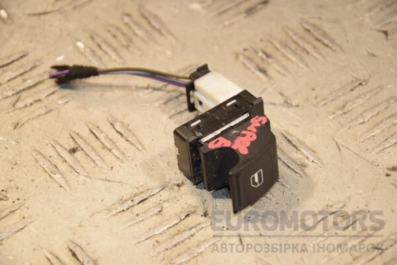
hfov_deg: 13.0
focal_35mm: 158
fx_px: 1737
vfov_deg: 8.7
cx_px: 198
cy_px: 132
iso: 800
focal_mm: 105
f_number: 7.1
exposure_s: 1/200
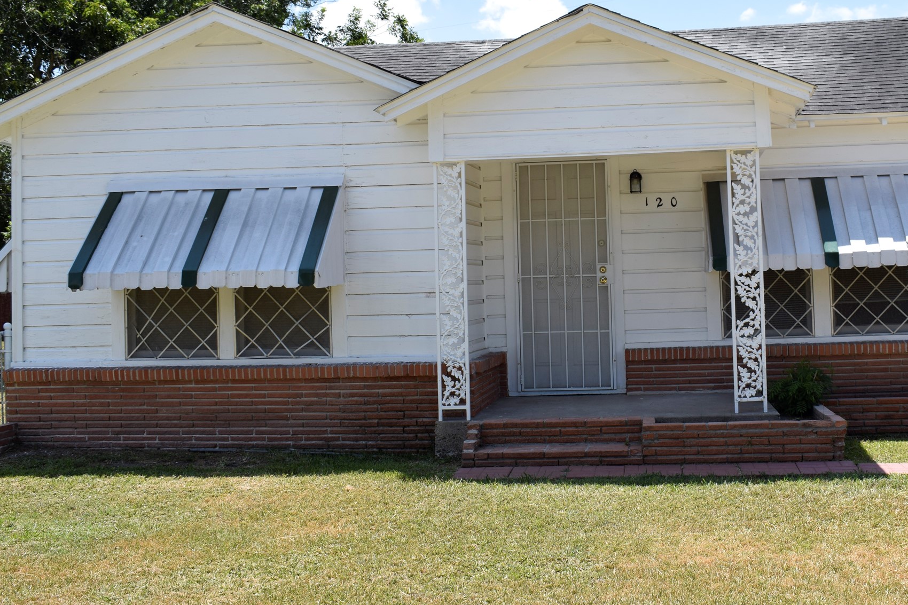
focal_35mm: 46
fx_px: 1160
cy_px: 229
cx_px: 554
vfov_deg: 29.1
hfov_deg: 42.5
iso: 200
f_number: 9
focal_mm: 24
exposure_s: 1/320
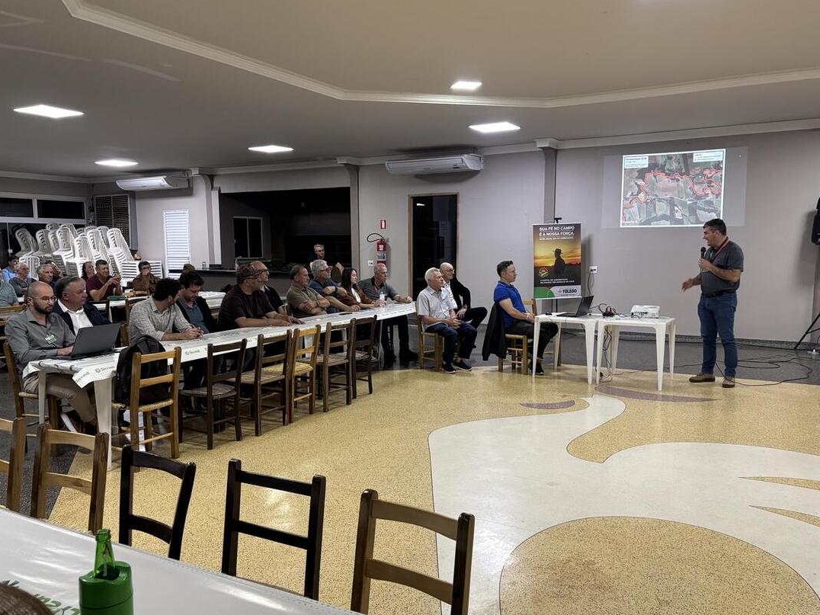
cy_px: 325
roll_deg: +0.9
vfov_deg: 48.2
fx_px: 687
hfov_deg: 61.7
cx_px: 411
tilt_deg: -6.9
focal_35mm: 29
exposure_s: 1/60
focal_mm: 5.96
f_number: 1.6
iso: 250
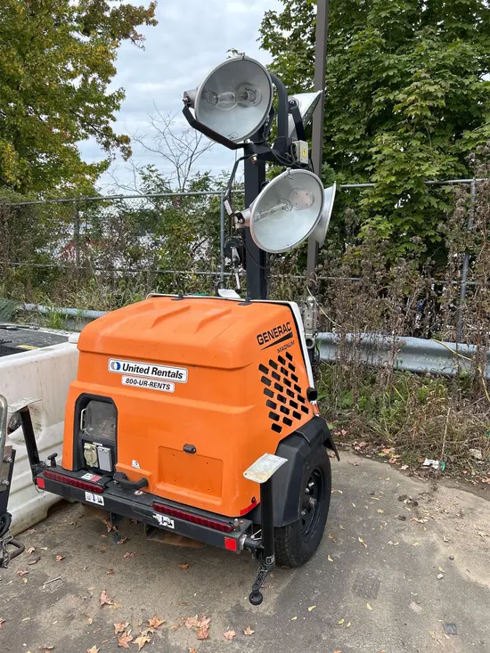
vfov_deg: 67.3
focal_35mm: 26
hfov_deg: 53.1
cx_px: 245
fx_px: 491
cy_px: 326
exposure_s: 1/411
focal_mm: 5.7
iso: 50
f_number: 1.5
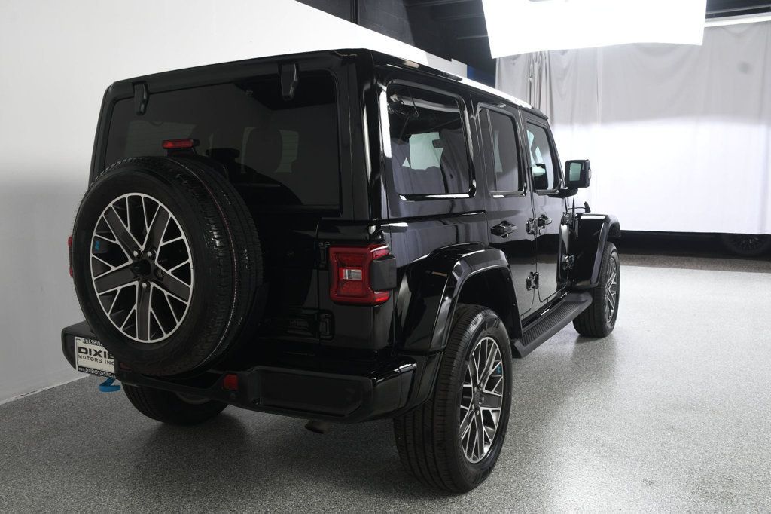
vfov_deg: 43.6
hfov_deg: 61.9
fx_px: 642
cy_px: 257
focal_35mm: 30
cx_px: 386
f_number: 7.1
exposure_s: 1/160
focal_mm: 20
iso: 100
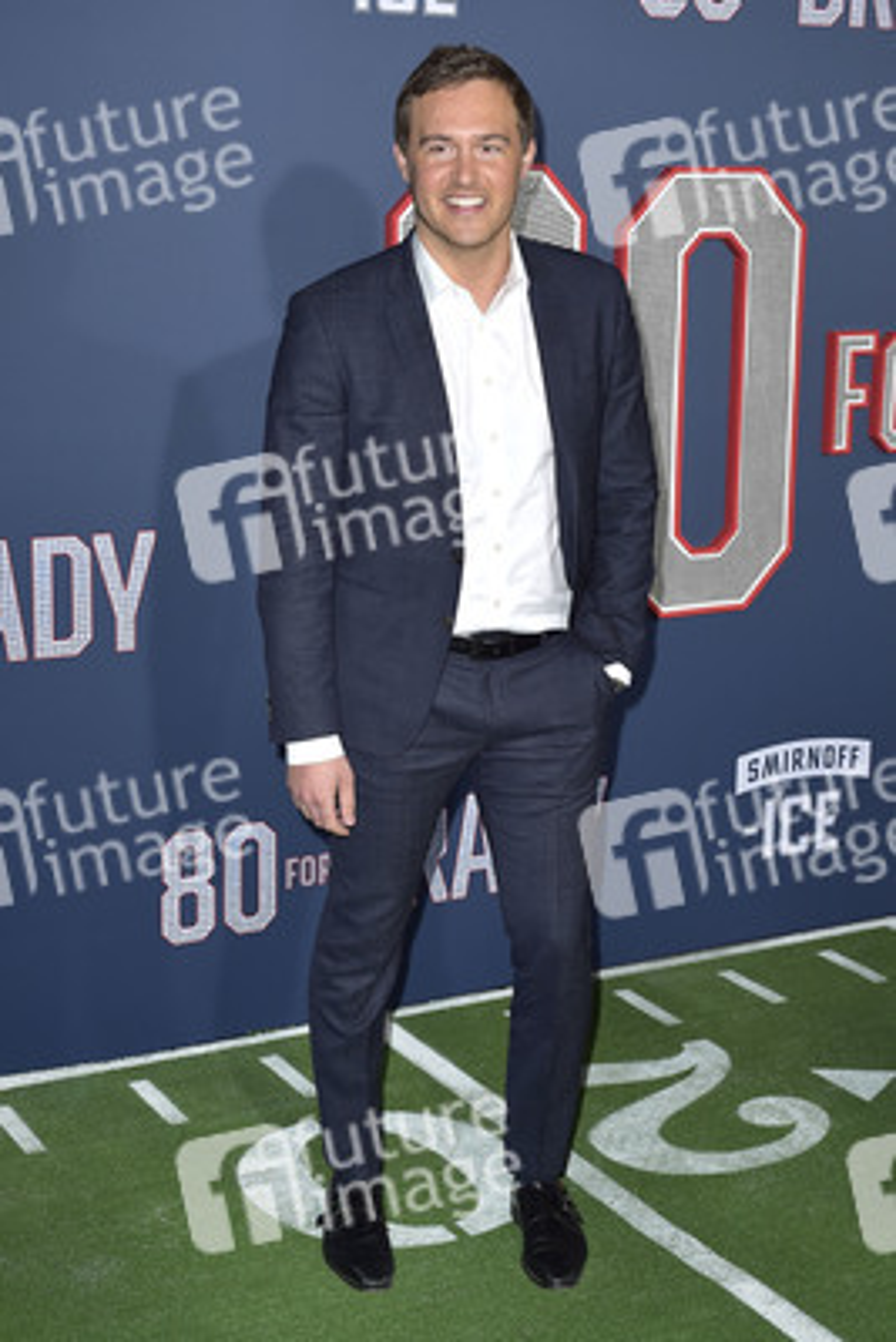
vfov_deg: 41.1
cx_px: 448
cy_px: 671
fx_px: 1790
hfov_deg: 28.1
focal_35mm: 48
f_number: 6.3
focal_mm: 48
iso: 400
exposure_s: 1/250
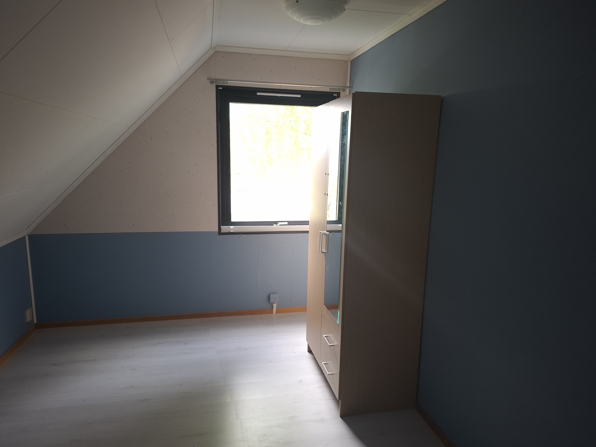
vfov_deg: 58.9
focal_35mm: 23
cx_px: 298
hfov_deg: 73.9
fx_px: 396
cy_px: 224
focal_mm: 5.54
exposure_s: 1/60
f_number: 1.8
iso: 200
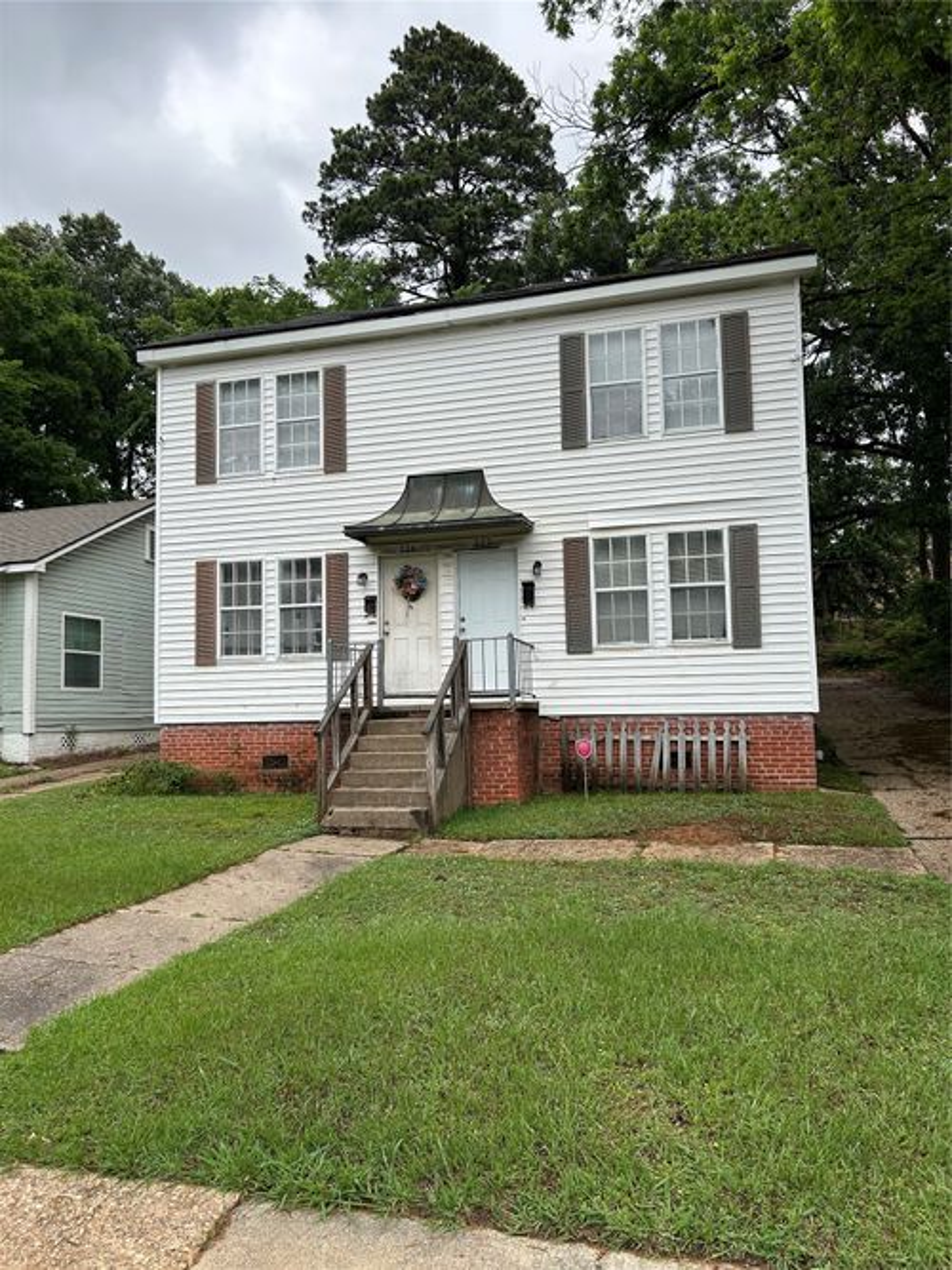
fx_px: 954
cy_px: 635
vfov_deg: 67.3
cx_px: 476
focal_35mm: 26
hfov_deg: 53.0
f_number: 1.5
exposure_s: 1/1361
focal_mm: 5.7
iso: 50
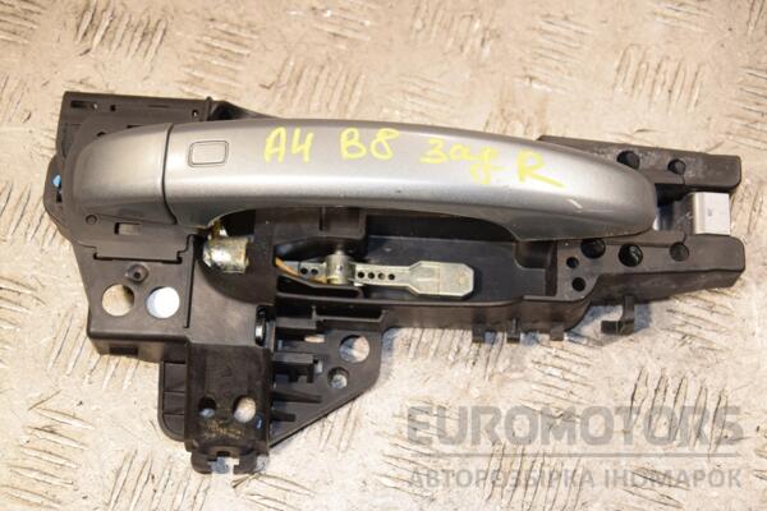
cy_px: 256
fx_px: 1438
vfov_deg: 20.2
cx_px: 384
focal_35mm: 68
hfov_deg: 29.9
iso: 800
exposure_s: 1/200
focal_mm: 45
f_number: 5.6
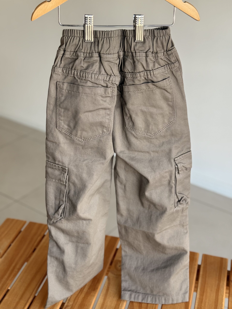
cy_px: 154
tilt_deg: -28.5
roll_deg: +1.3
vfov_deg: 39.7
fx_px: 429
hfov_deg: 30.3
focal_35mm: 48
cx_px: 116
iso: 50
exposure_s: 1/136
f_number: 1.78
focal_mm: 6.76
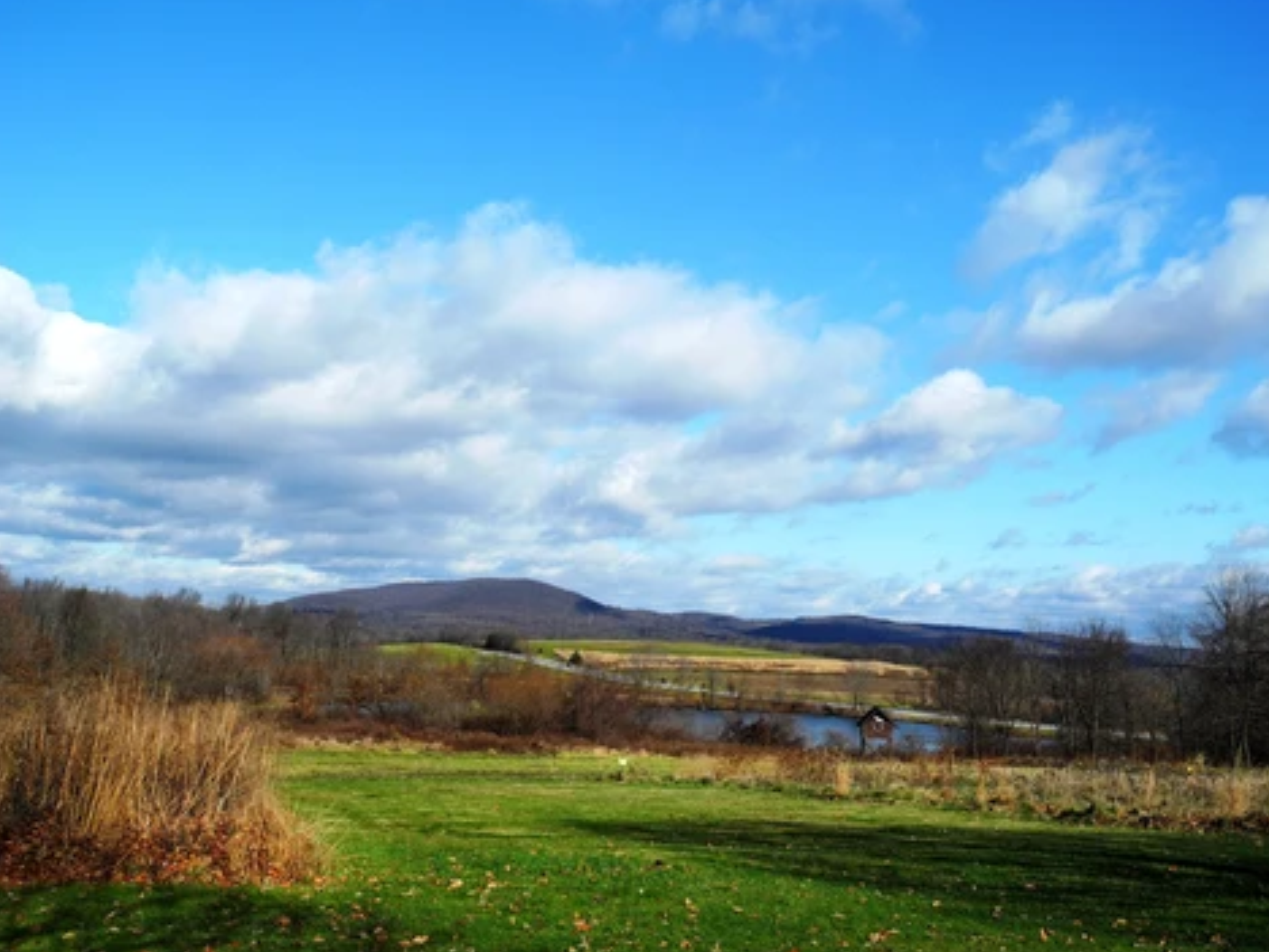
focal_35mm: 39
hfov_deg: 47.9
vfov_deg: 36.8
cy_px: 475
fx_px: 1430
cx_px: 640
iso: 100
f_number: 4
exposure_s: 1/1011
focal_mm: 8.1
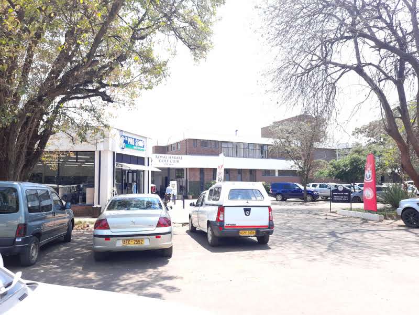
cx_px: 210
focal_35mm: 25
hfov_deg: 69.4
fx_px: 303
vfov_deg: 54.9
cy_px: 158
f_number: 2
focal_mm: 4.6
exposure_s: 1/1634
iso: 200
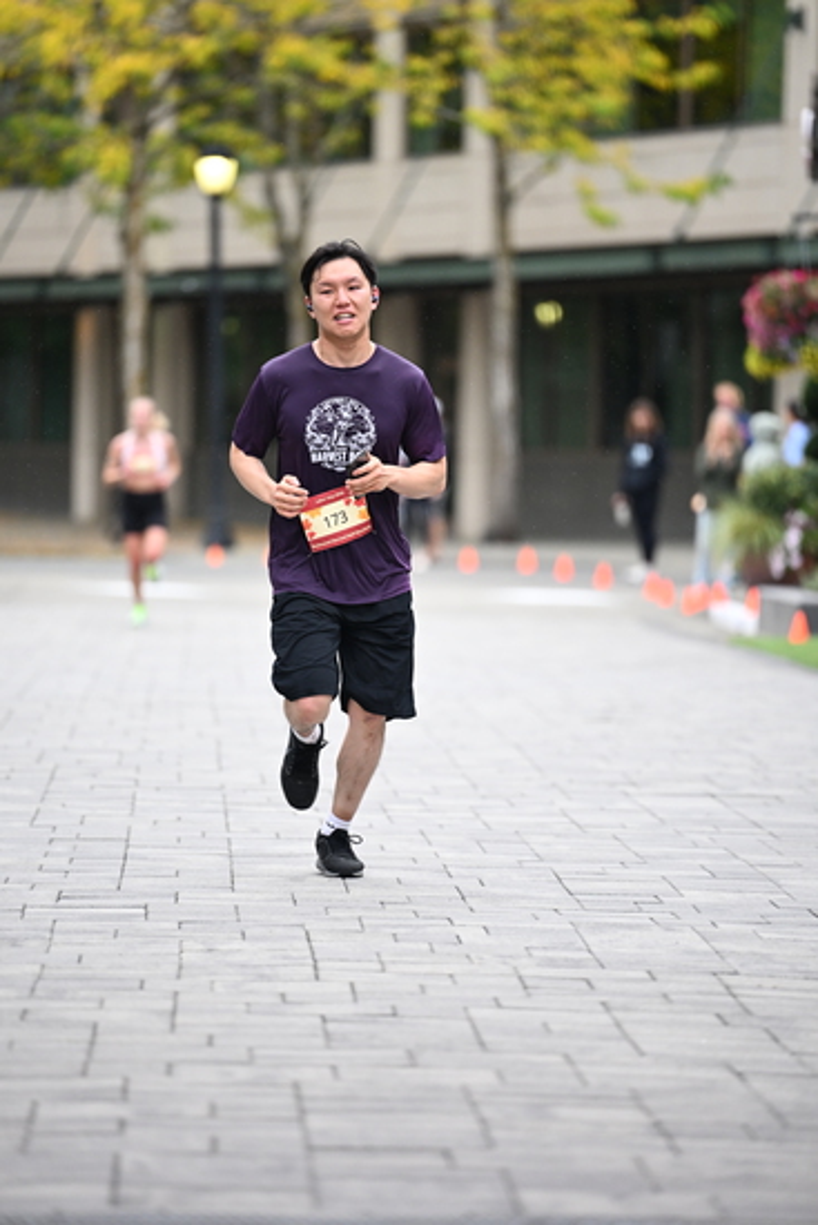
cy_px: 612
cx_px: 409
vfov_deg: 10.3
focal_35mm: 200
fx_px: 6812
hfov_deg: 6.9
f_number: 2.8
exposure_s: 1/1600
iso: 1250
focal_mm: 200
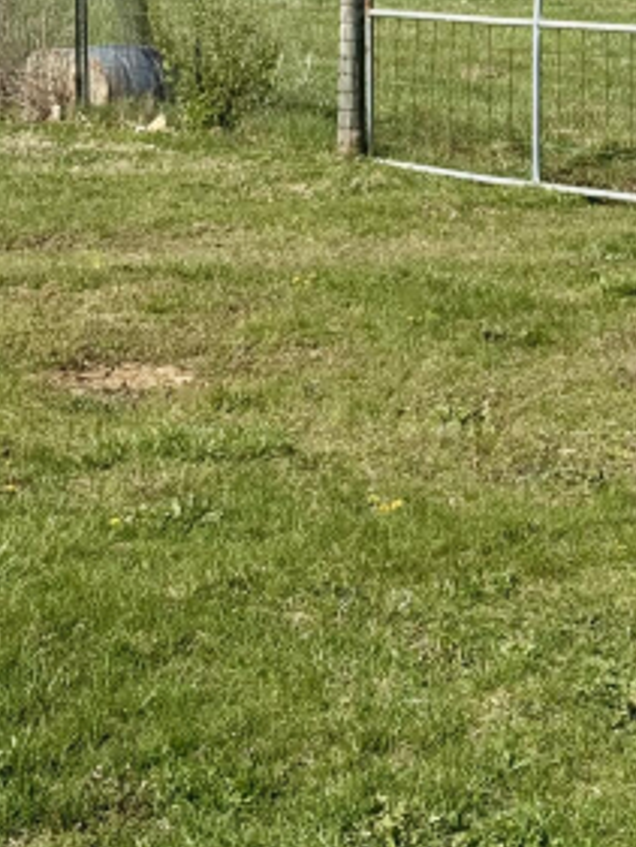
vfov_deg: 16.8
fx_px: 2791
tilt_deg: -2.8
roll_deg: -1.1
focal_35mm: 114
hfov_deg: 12.7
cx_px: 732
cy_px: -32
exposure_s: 1/4975
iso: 64
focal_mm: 6.76
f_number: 1.78
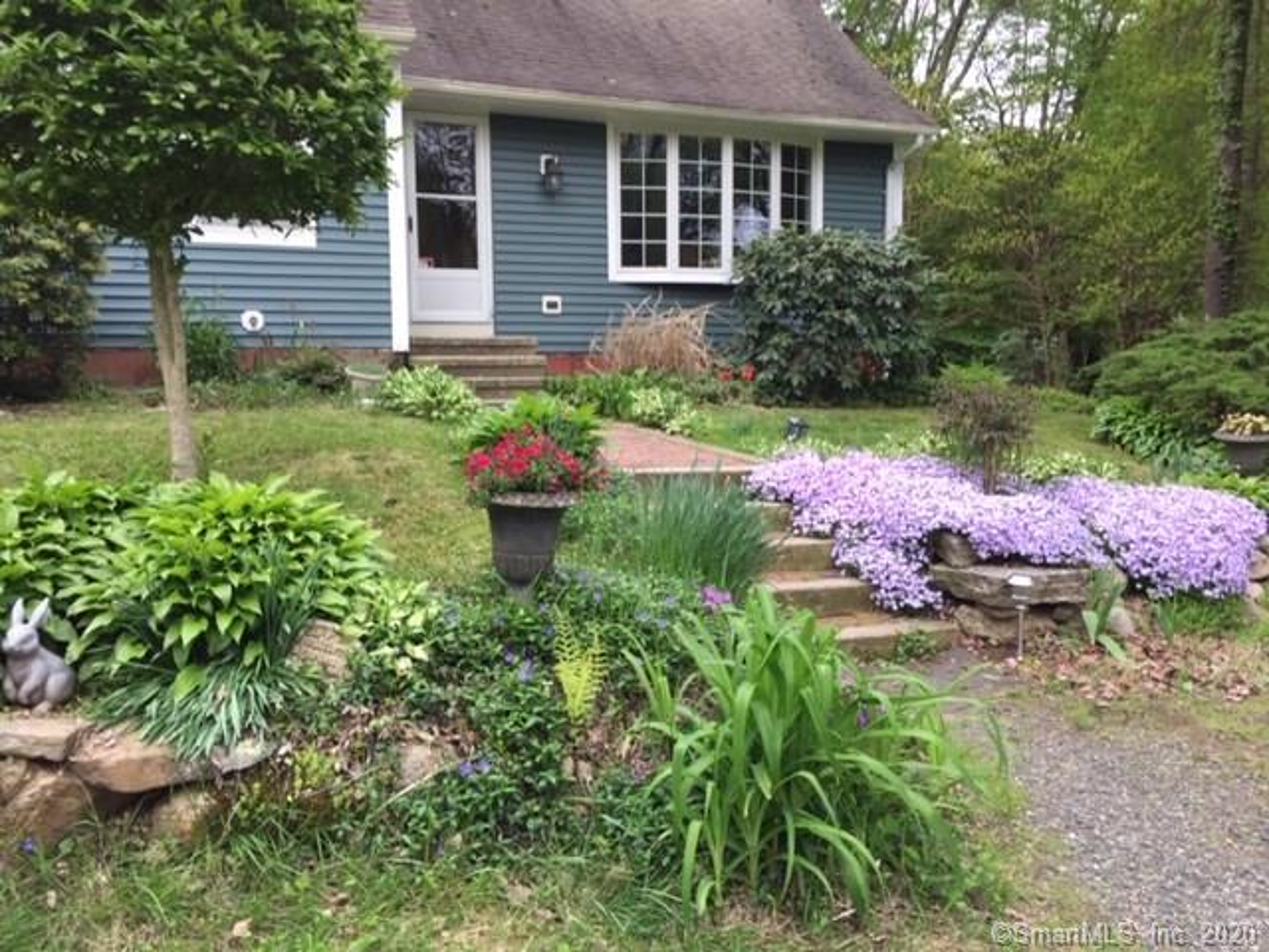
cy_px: 476
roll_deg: -1.1
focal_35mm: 29
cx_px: 634
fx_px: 1063
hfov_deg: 61.7
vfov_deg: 48.2
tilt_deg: -5.2
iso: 32
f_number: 2.2
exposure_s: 1/60
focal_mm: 4.15
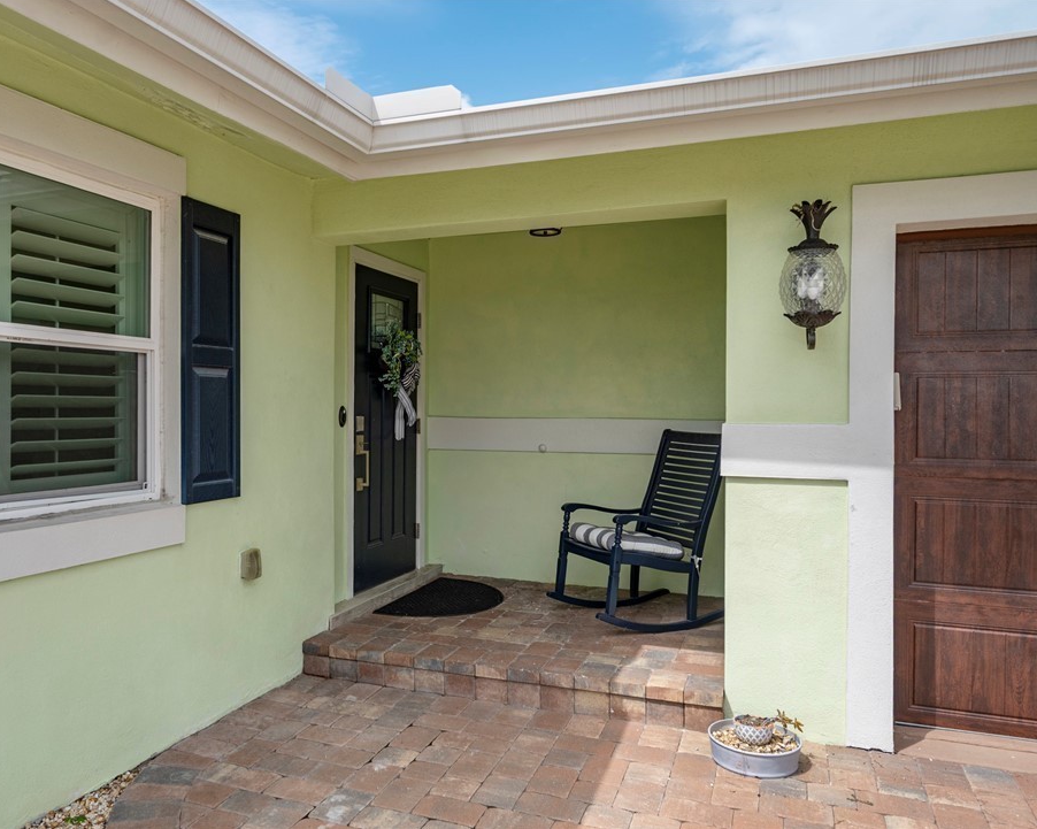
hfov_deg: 65.6
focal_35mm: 26
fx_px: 798
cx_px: 429
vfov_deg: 54.9
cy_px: 414
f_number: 4
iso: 100
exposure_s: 1/2000
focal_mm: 23
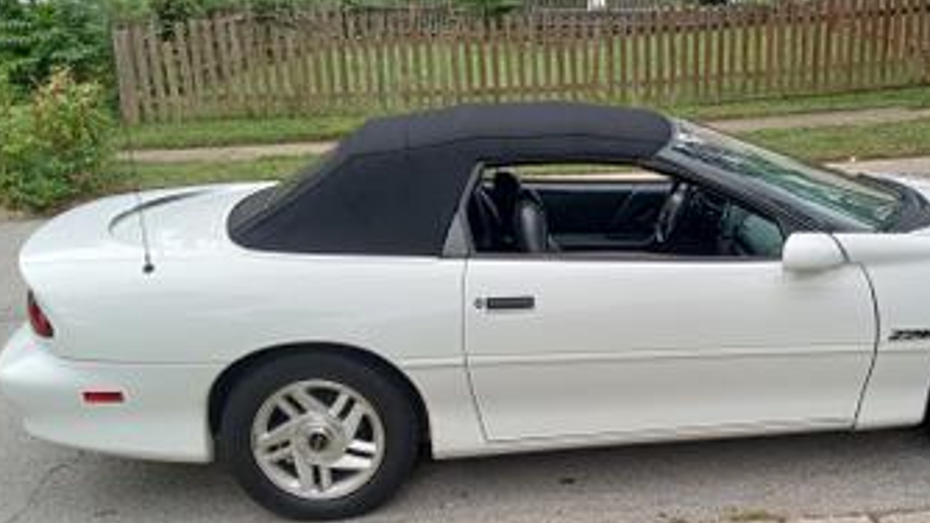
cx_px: 621
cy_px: 387
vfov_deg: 25.7
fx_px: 1135
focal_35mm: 46
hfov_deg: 43.9
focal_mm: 3.71
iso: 100
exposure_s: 1/406
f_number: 2.2
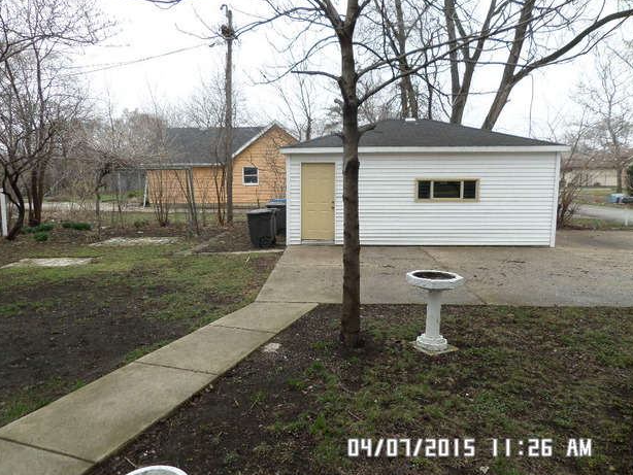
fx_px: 457
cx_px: 308
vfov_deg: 54.9
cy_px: 236
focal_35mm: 25
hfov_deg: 69.4
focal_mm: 4.3
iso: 80
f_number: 3.1
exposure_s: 1/350
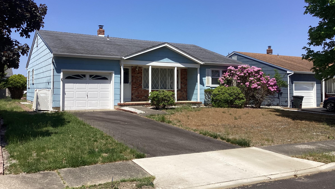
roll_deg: +0.8
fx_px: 302
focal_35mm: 34
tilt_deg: +1.7
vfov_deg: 34.6
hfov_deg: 58.0
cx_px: 167
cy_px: 79
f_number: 2.4
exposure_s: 1/1631
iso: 25
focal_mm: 3.3
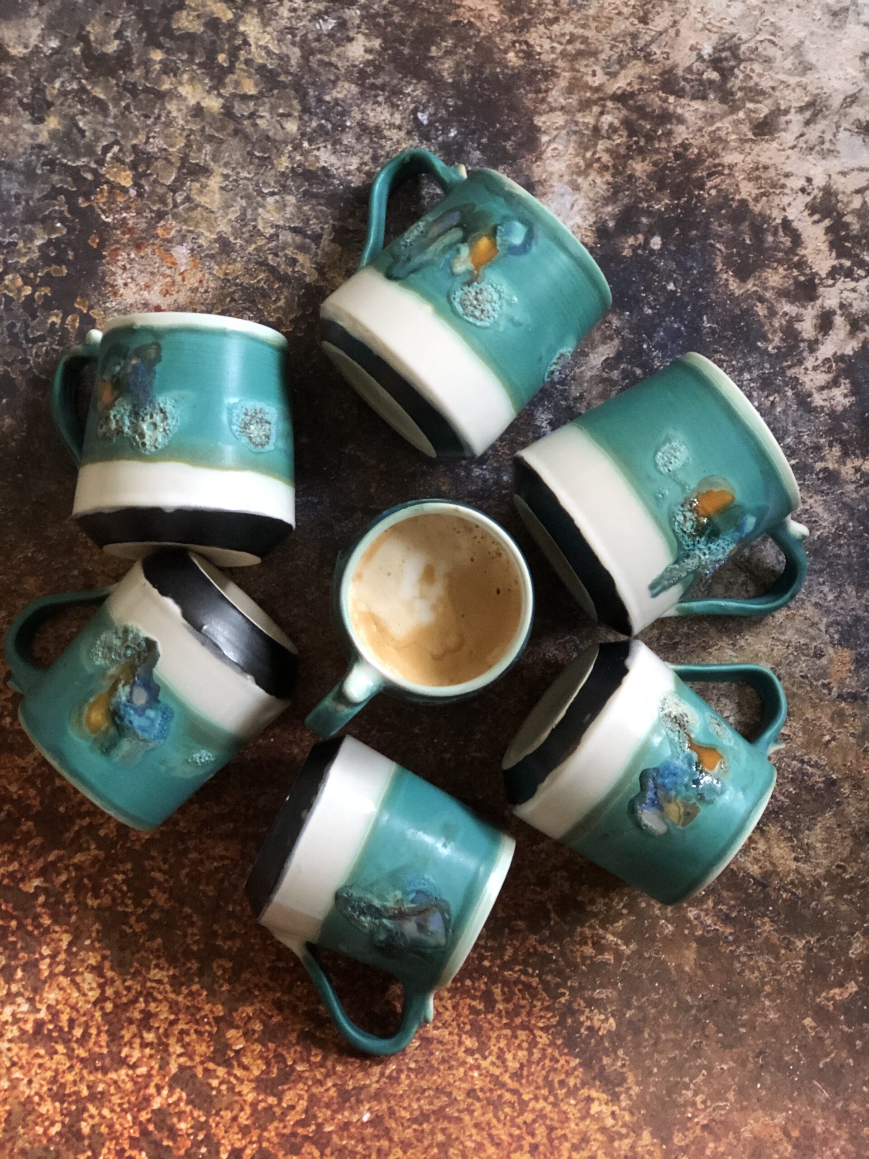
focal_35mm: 57
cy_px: 580
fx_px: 1908
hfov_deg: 25.7
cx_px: 434
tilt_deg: -88.1
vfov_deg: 33.8
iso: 320
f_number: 2.8
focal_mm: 6.6
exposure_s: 1/30
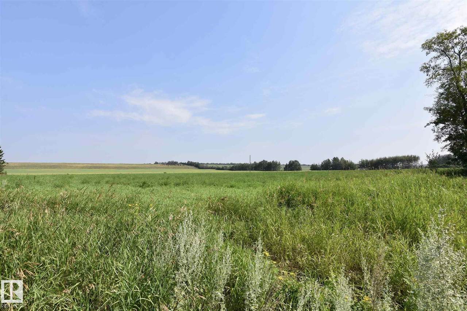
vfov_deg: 72.1
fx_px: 214
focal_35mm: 16
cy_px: 156
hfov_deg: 95.0
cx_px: 234
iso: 180
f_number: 8
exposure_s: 1/500
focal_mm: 11
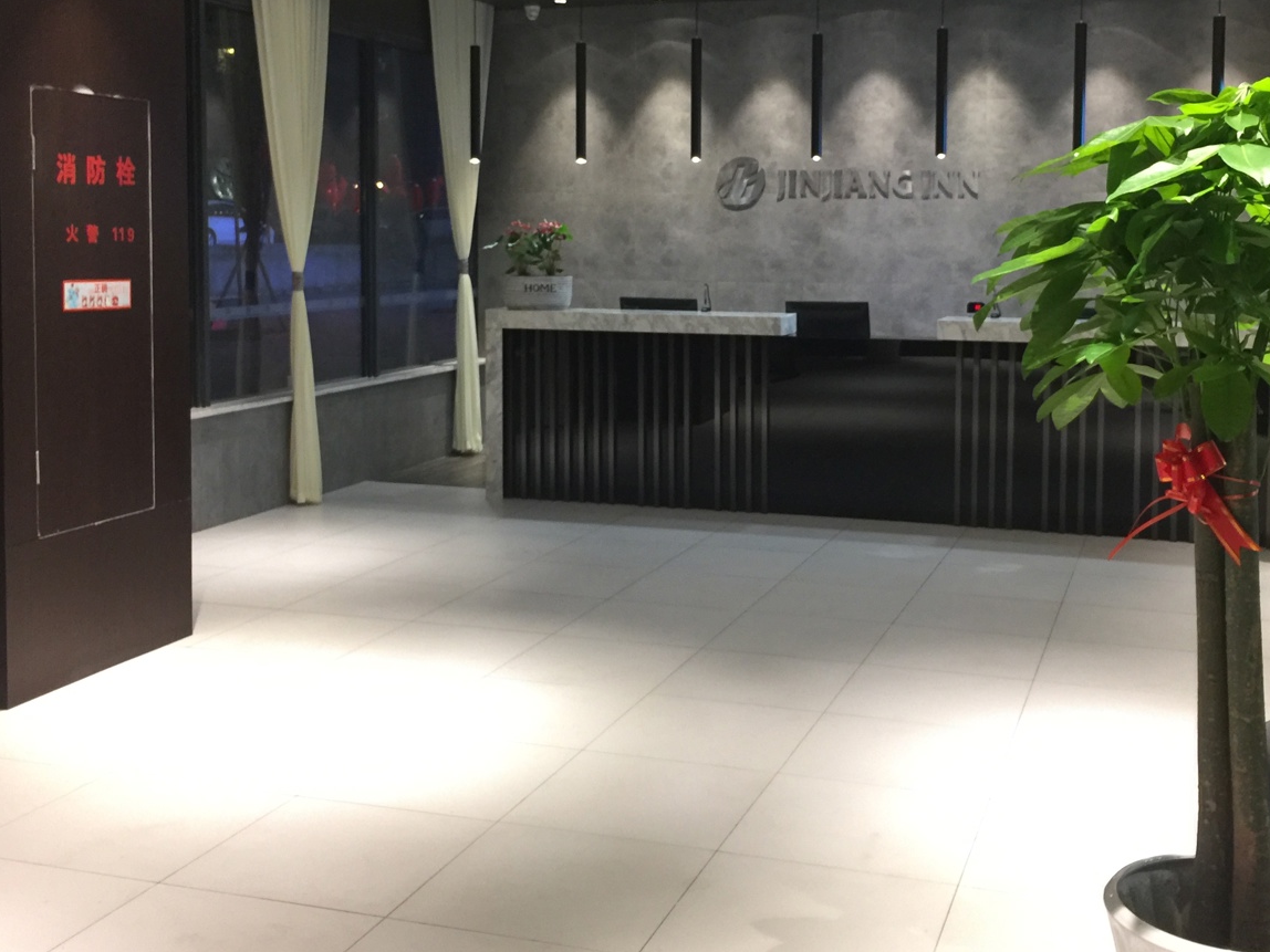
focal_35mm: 42
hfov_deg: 44.8
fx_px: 1541
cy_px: 317
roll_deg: -0.7
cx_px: 679
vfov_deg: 34.0
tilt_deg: -3.4
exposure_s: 1/17
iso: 125
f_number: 2.2
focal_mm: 4.15
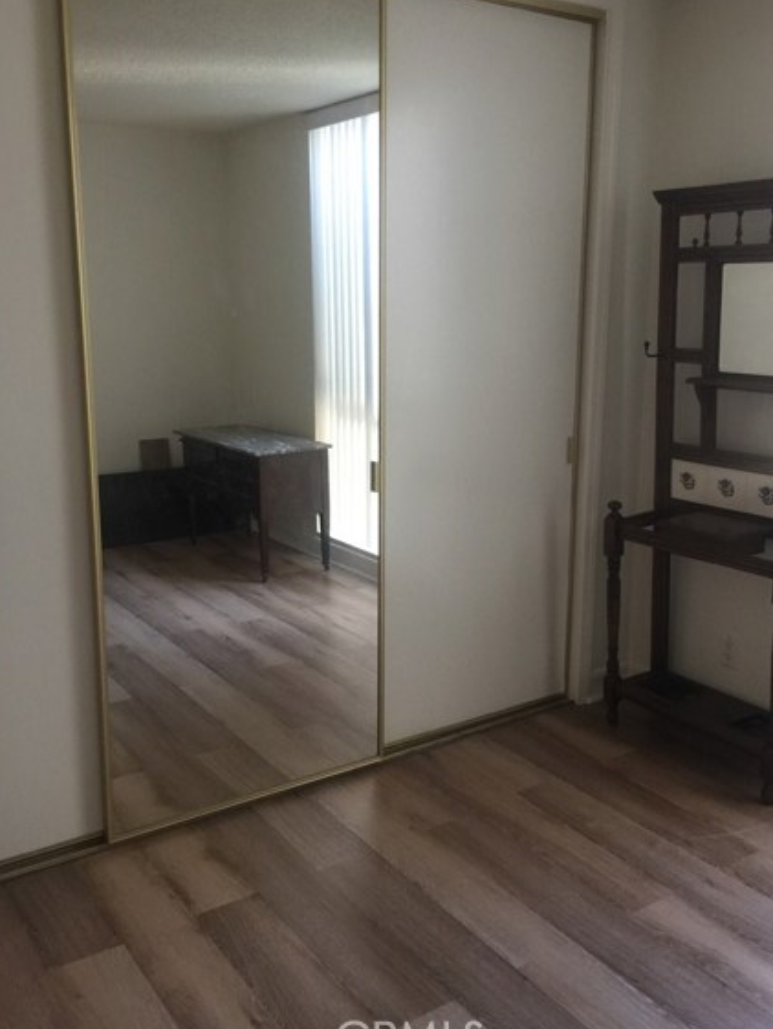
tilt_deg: -7.2
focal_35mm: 33
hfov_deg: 43.0
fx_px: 982
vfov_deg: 55.3
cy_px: 478
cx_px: 392
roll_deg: +1.5
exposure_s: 1/15
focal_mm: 4.15
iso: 80
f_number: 2.2
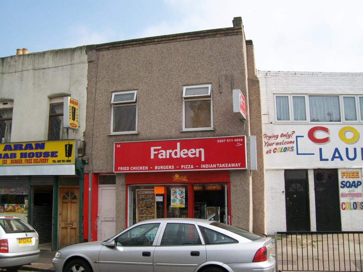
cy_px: 136
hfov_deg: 54.0
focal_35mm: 34
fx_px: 357
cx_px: 182
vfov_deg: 41.8
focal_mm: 6.1
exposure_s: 1/320
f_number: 4.9
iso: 64
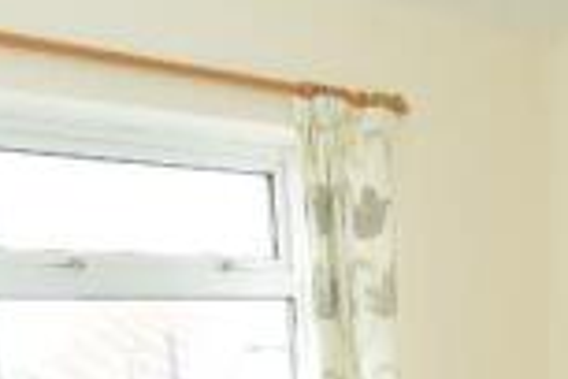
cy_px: 778
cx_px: 397
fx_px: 1010
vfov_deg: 16.0
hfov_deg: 31.1
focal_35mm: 64
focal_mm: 10
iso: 800
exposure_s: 1/100
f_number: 5
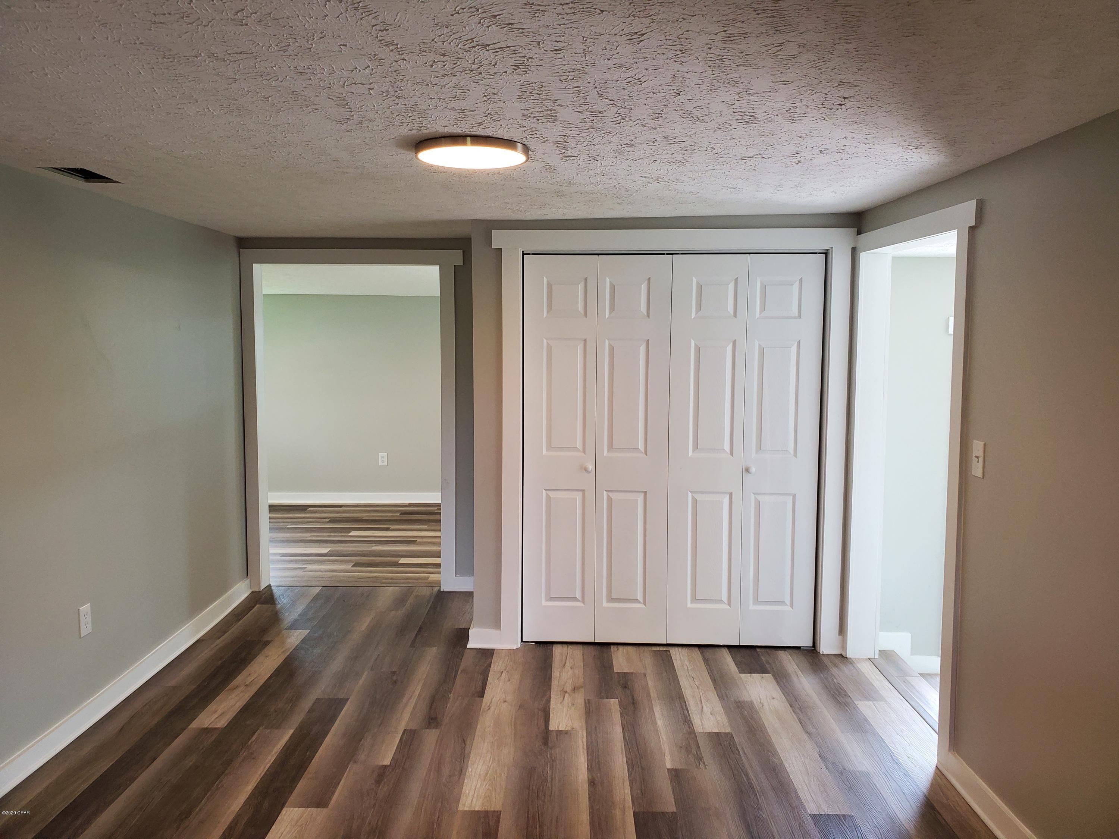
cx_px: 560
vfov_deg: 53.1
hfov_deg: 67.3
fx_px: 840
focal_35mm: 26
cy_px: 420
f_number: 2.4
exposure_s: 1/120
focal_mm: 4.3
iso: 200
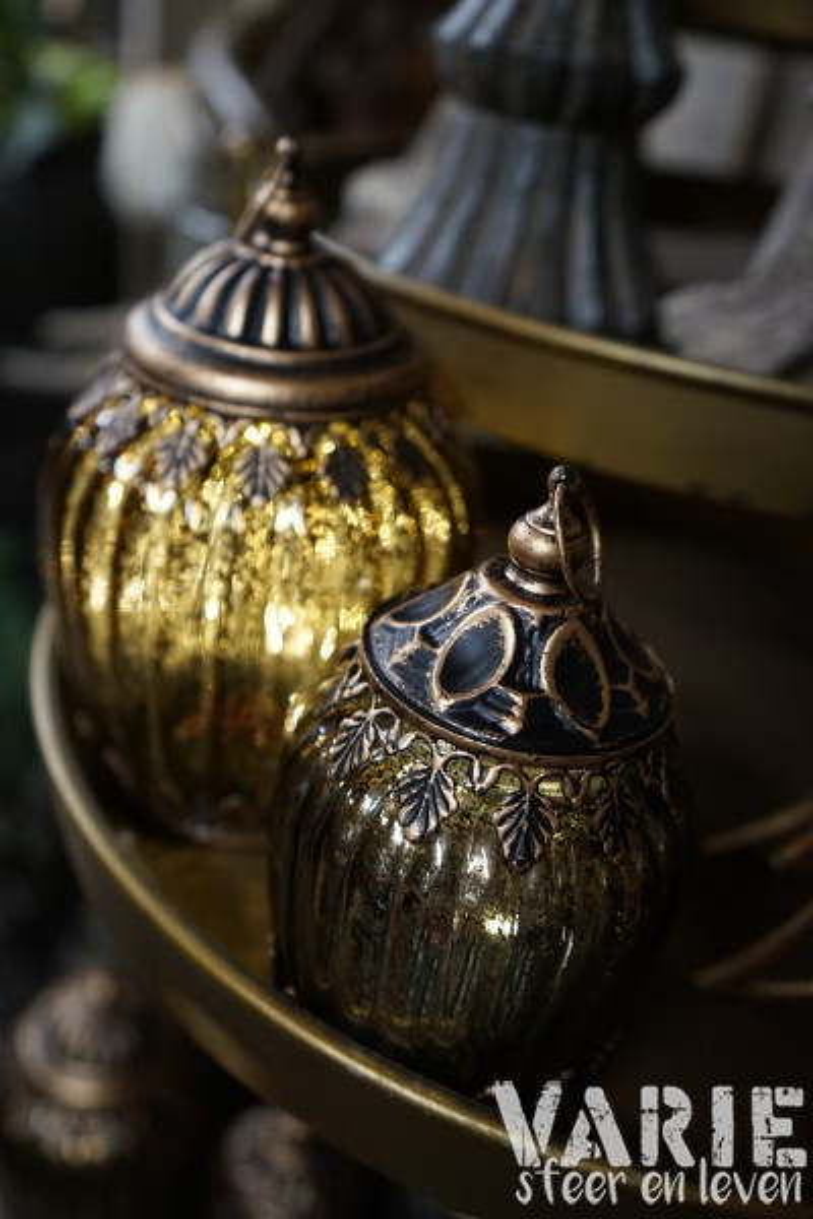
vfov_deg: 58.7
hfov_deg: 41.1
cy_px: 610
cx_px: 406
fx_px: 1084
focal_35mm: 32
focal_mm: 32
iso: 2500
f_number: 4
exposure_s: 1/60
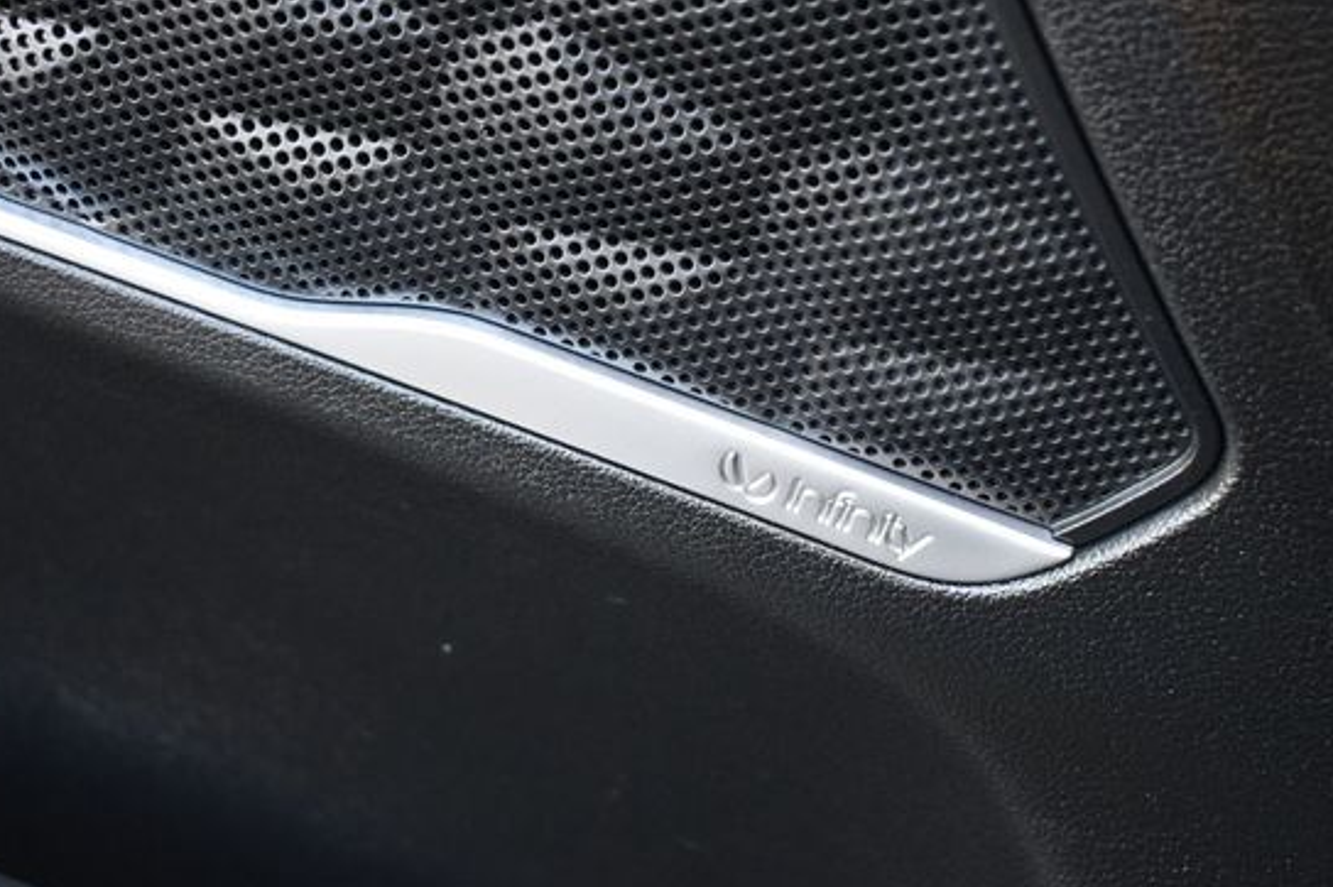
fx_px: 2220
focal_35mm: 60
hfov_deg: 33.4
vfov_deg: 22.6
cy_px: 473
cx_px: 750
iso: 2200
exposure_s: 1/125
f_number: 4.5
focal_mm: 34
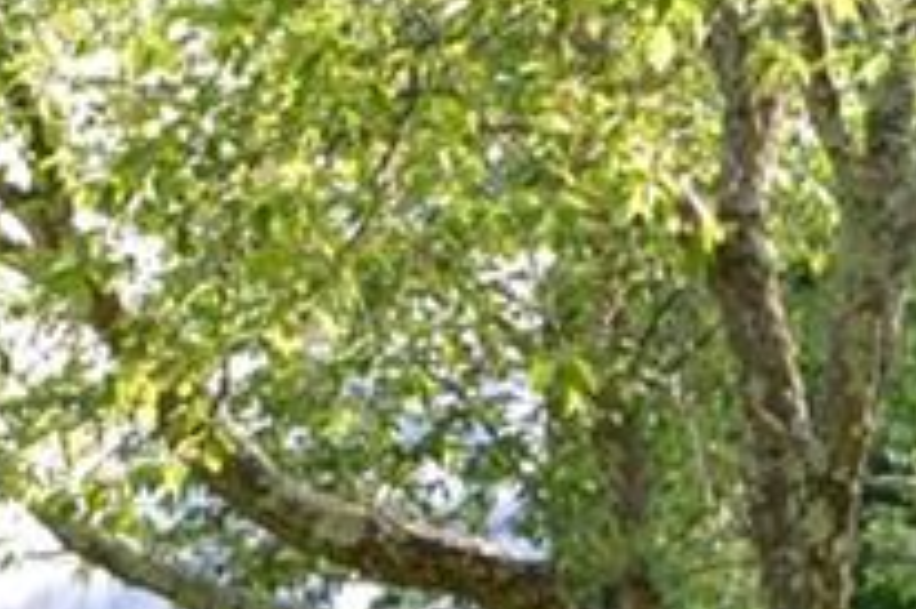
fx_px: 4360
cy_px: 418
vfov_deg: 8.0
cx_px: -1134
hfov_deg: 10.6
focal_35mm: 171
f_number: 6.3
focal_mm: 23
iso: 400
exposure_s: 1/160
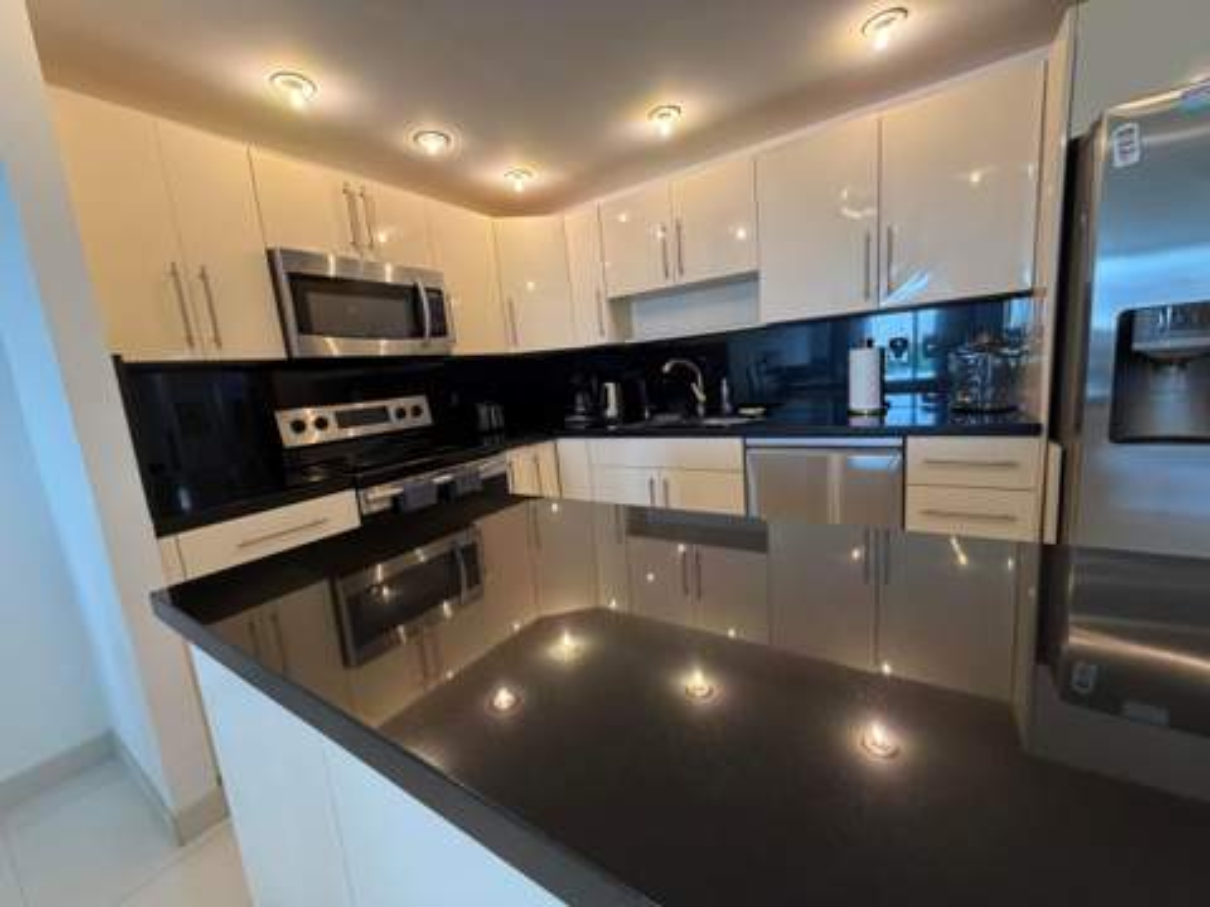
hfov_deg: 102.1
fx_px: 489
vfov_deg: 85.7
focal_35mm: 14
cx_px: 605
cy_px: 454
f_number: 2.2
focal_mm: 2.22
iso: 250
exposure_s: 1/120
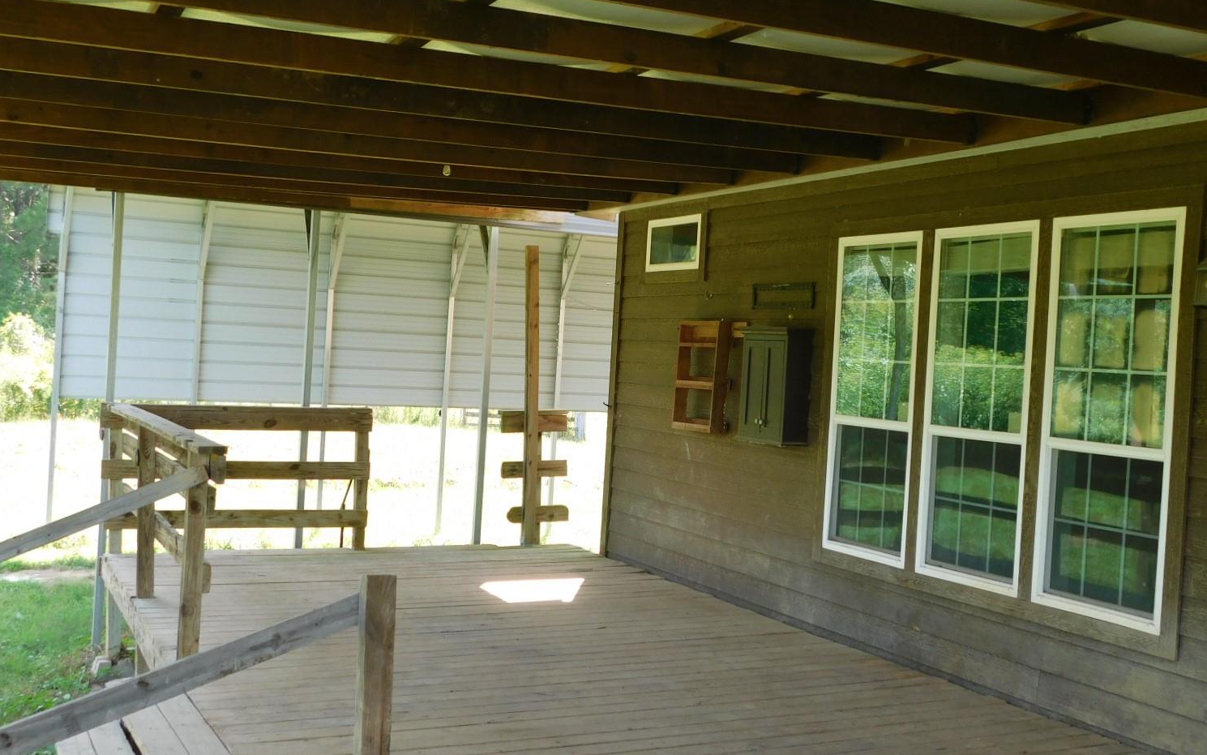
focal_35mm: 41
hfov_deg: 48.2
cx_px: 637
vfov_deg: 31.3
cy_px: 377
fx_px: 1349
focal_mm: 6.3
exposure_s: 1/80
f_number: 3.5
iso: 125
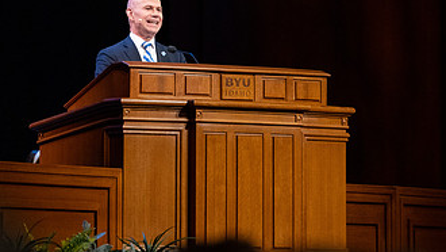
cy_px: 60
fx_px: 3431
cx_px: 188
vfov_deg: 4.2
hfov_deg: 7.4
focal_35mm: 290
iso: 2000
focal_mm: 140
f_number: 3.5
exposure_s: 1/320
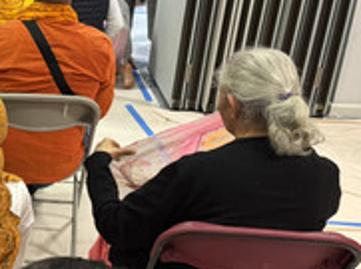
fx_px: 749
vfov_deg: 20.3
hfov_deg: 24.0
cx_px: -98
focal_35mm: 72
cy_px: 188
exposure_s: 1/60
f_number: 1.6
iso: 320
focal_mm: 5.96
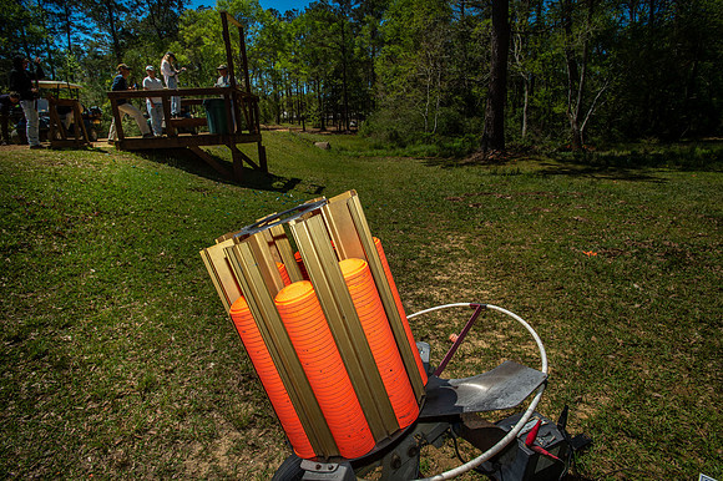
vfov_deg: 64.5
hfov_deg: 86.9
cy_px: 240
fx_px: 381
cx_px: 362
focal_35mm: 19
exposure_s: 1/250
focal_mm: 19
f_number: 11
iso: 80
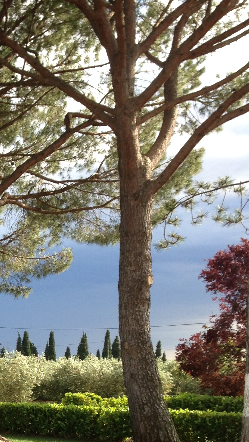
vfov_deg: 26.0
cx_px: -80
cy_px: 394
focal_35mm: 79
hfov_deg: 14.6
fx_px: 927
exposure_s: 1/471
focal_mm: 4.12
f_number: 2.4
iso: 50
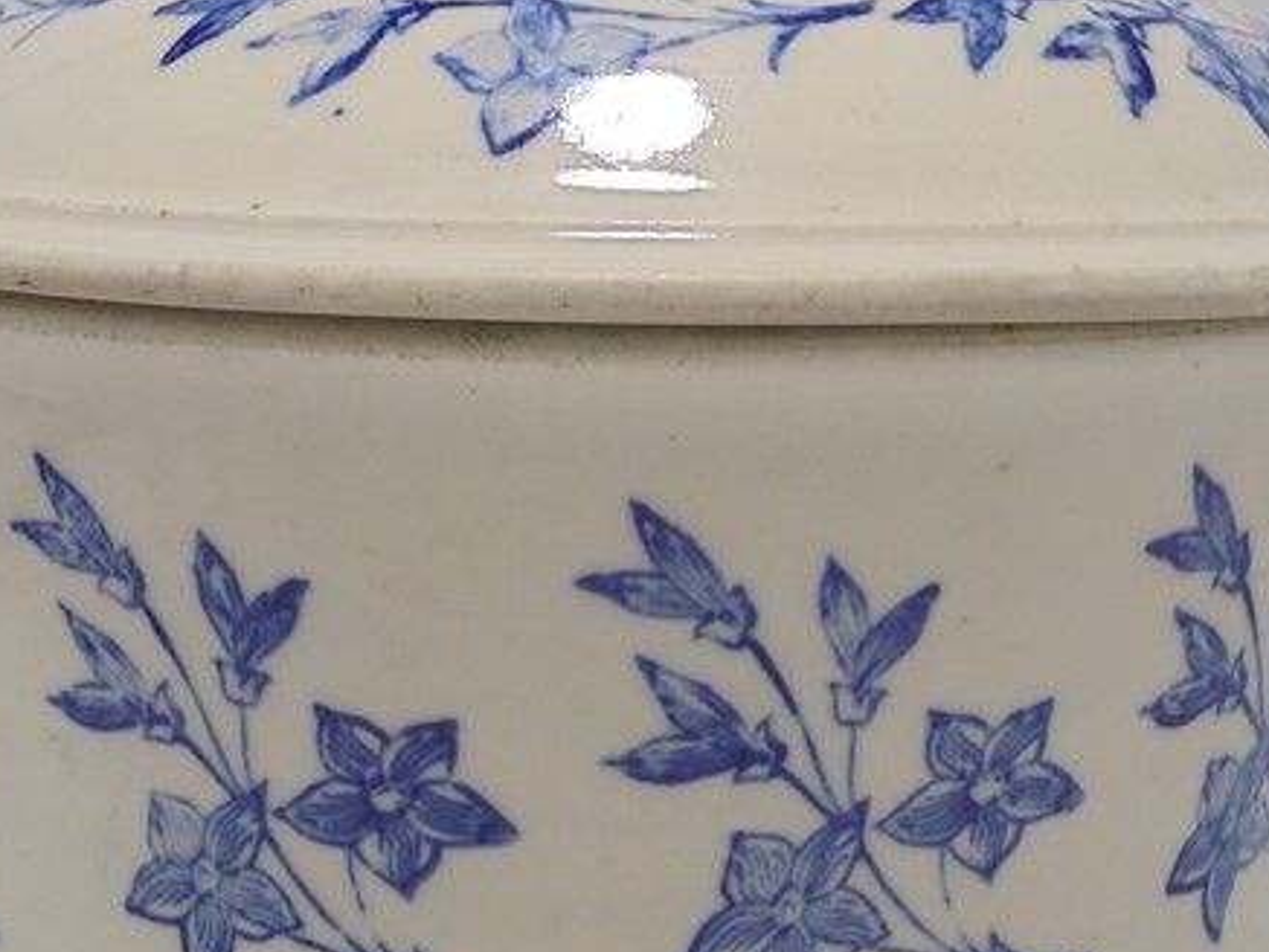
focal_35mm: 70
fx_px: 2567
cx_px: 624
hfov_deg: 27.8
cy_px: 570
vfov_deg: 21.0
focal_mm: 6.1
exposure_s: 1/80
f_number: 4
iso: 100
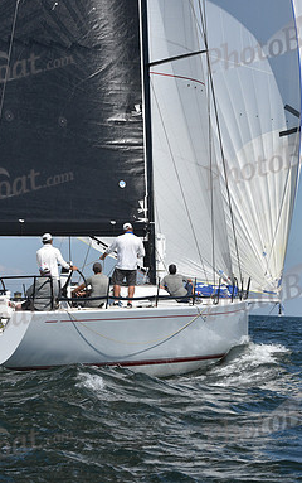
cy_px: 242
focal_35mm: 108
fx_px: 1420
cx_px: 140
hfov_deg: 12.1
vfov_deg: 19.3
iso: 320
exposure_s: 1/1250
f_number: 10
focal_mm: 70
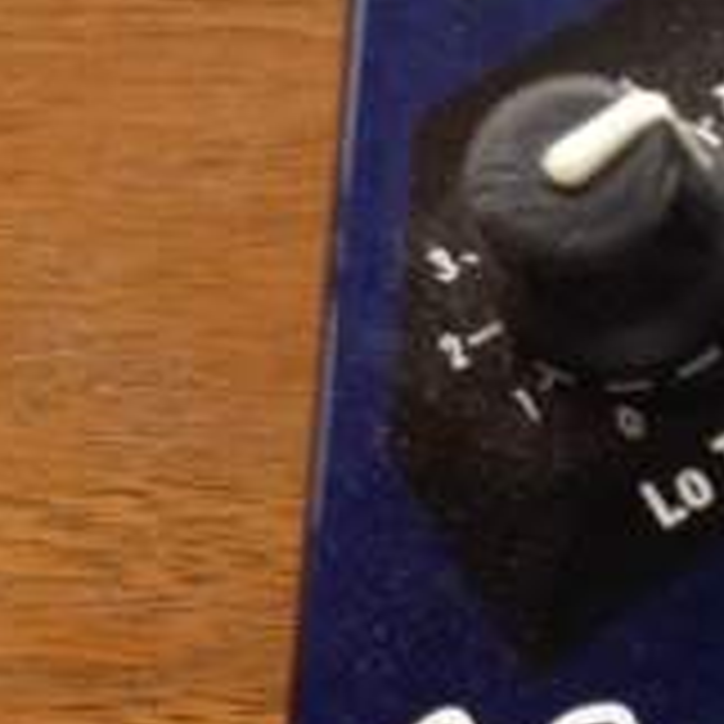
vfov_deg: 14.2
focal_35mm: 123
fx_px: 2911
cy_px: 283
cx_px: 1273
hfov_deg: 12.9
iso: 50
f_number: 2.4
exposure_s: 1/24
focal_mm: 4.28
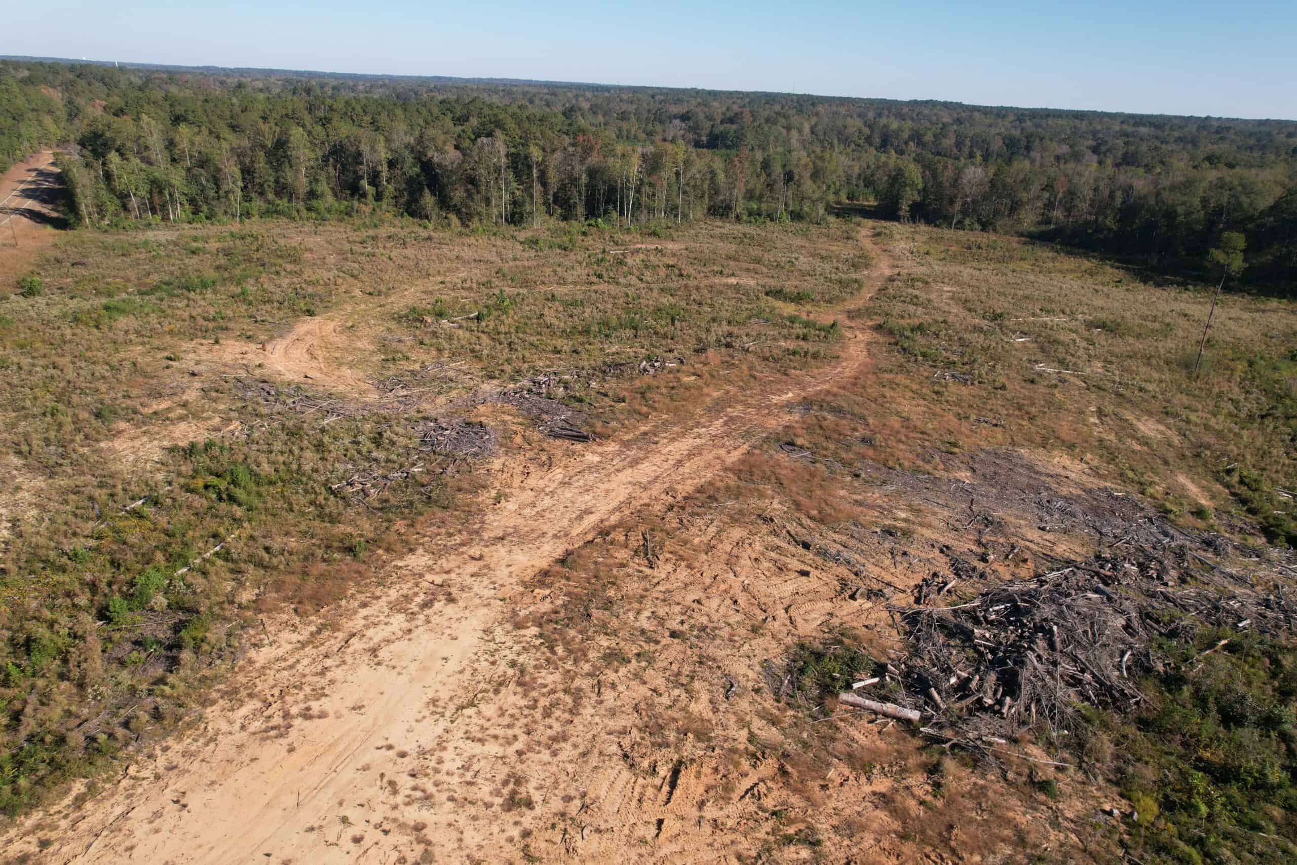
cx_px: 648
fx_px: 793
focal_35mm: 22
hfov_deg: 78.6
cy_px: 432
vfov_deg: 57.2
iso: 130
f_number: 2.8
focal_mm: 8.38
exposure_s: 1/100
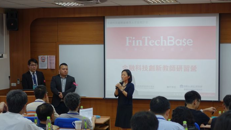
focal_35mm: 74
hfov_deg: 28.6
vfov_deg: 16.3
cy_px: 76
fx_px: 453
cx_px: 115
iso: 160
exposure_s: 1/80
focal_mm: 25.7
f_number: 2.8
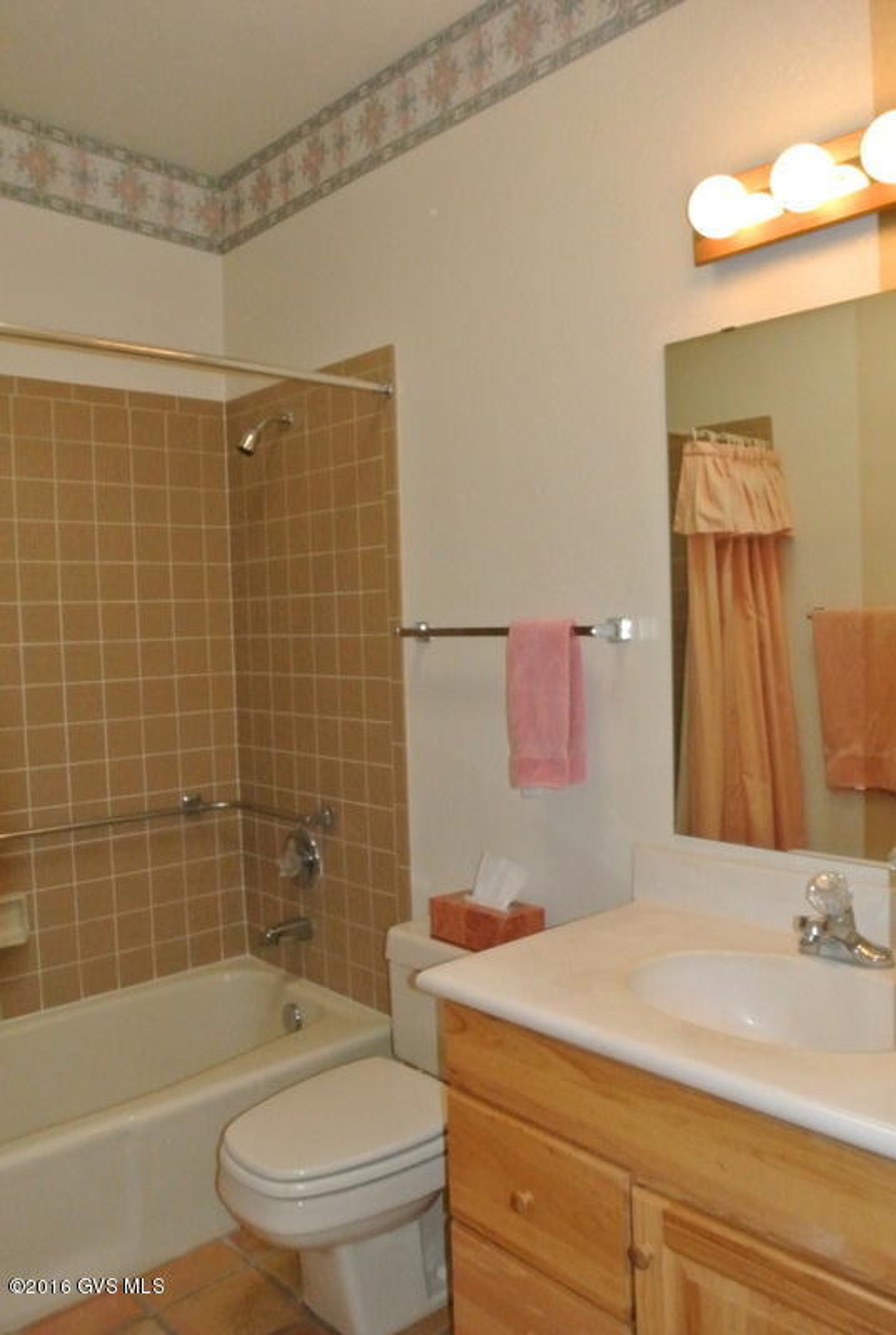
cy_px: 668
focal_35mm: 27
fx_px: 1003
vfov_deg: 67.3
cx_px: 448
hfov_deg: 48.1
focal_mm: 10
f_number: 3.5
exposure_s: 1/60
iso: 3200
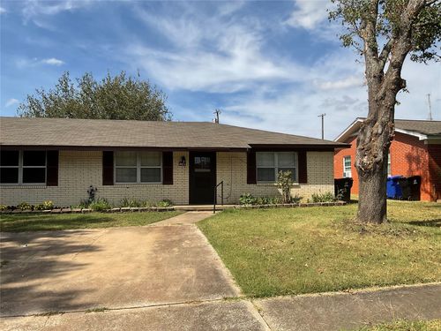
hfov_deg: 61.7
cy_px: 166
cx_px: 220
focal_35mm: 29
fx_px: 369
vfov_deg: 48.2
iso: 16
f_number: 1.8
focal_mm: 3
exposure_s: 1/2538
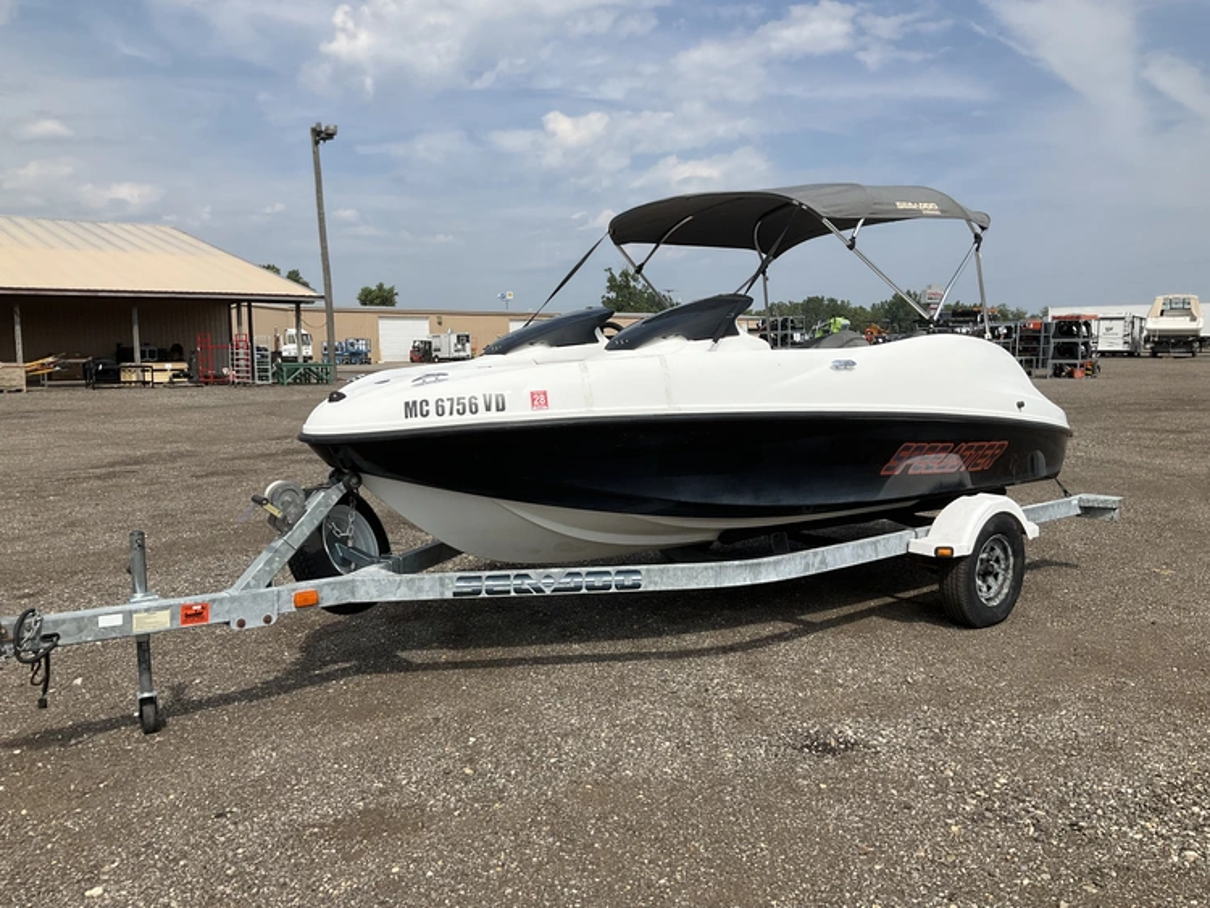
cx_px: 605
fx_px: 1014
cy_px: 454
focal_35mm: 29
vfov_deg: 48.3
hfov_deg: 61.6
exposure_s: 1/2667
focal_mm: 3
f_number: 1.8
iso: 25
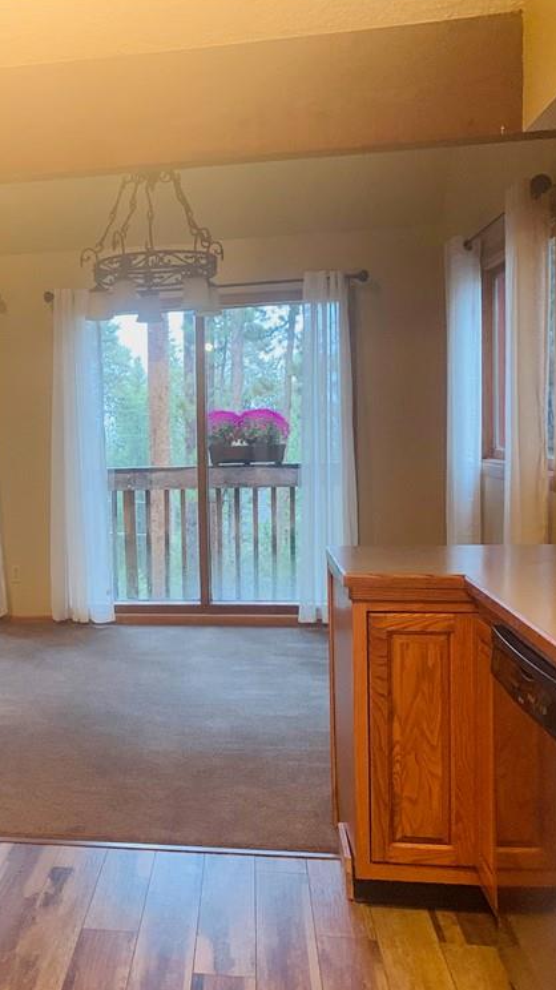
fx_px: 1023
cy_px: 502
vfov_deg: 51.6
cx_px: 11
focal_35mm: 39
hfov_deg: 28.7
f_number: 1.8
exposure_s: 1/30
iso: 400
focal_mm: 4.25
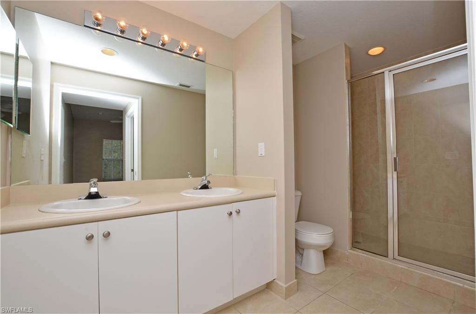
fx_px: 198
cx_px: 238
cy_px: 157
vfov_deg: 77.0
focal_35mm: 15
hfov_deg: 100.5
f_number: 11
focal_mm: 10
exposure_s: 1/60
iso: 200
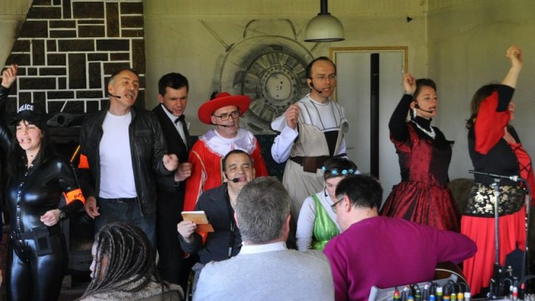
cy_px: 160
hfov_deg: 33.0
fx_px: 894
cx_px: 173
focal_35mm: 63
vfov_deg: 19.1
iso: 800
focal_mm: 26
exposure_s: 1/60
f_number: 4
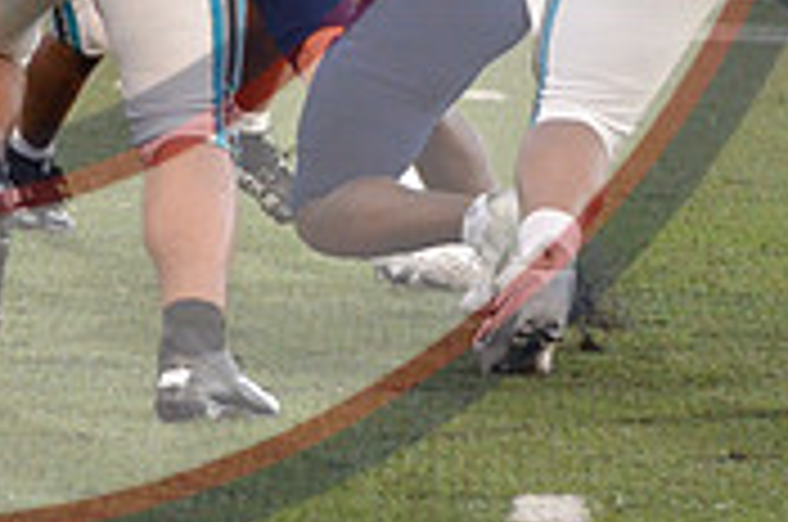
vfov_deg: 2.3
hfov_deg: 3.5
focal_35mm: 597
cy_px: -261
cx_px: -140
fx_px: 13044
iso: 2500
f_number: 4.8
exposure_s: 1/500
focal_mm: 120
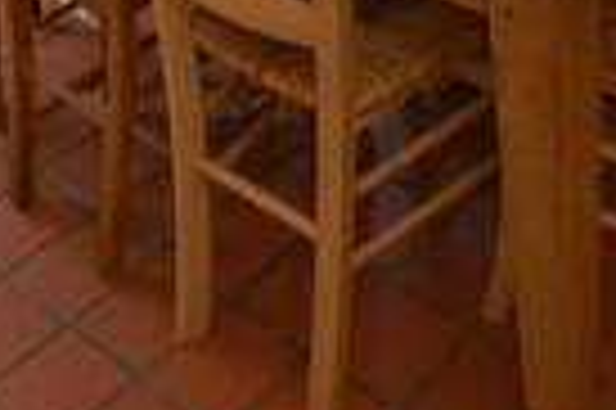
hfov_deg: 27.4
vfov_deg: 14.4
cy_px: -491
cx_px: 513
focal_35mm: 72
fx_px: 1231
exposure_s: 1/100
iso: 400
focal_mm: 10
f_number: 4.5
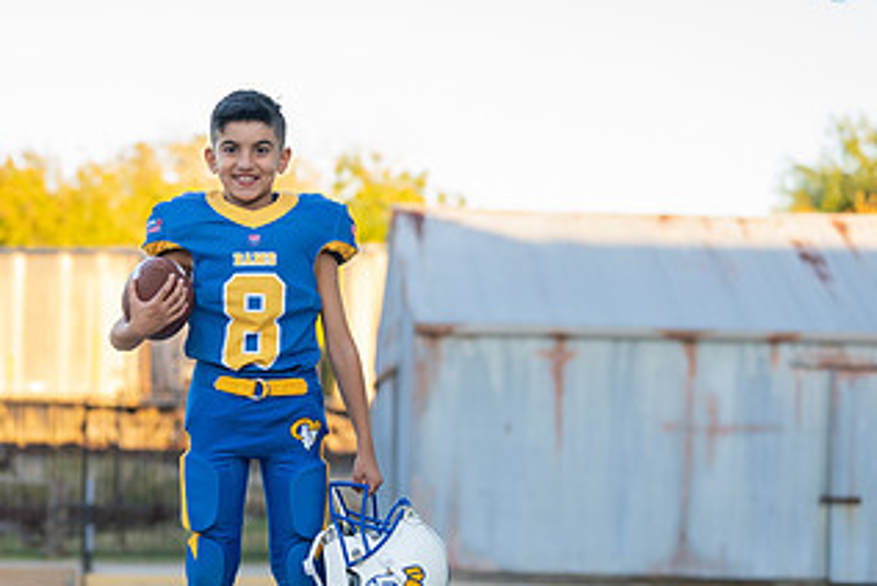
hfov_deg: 15.9
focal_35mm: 128
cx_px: 241
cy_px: 419
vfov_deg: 10.7
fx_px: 3121
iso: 250
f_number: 2.8
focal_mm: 70
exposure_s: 1/320
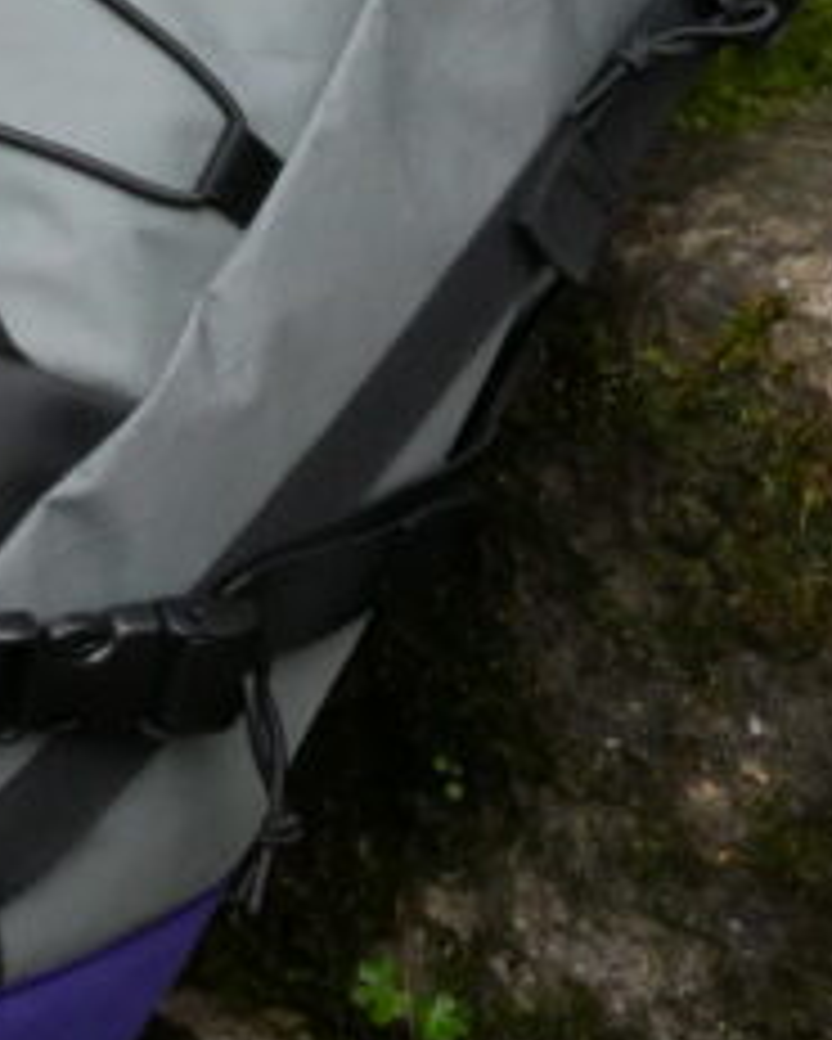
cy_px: 407
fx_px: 4153
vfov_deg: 14.2
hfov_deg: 11.4
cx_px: 126
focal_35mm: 135
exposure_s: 1/100
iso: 3200
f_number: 13
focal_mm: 20
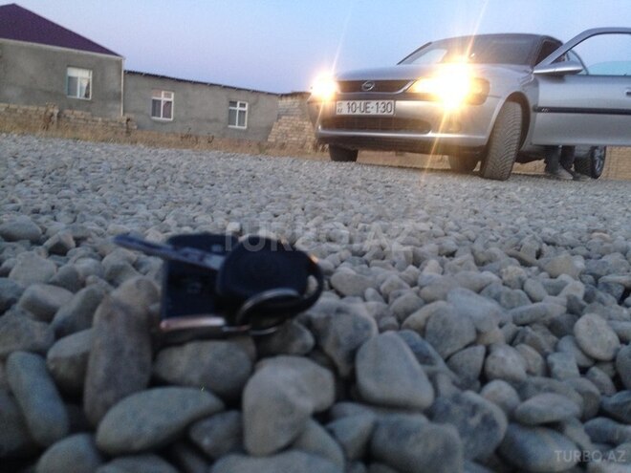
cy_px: 236
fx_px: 602
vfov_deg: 42.9
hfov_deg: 55.4
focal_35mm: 33
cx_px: 316
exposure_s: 1/20
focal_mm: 4.12
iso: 125
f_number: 2.4
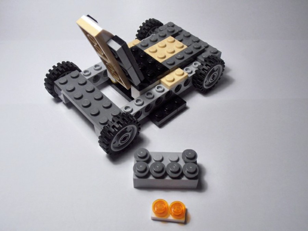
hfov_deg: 50.1
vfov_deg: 38.7
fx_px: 329
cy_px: 116
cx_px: 154
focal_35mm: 37
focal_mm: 6.61
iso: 80
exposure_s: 1/50
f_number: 3.9
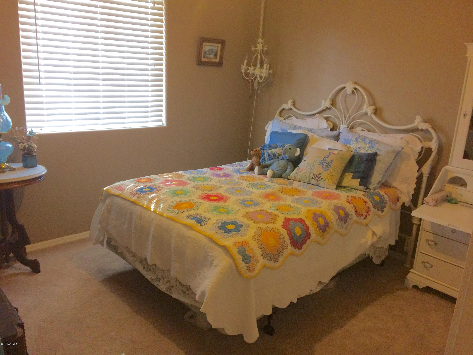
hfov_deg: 61.7
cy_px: 178
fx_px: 396
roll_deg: -3.5
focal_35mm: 29
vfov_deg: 48.2
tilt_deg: -16.8
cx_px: 236
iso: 250
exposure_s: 1/30
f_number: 2.2
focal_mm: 4.15
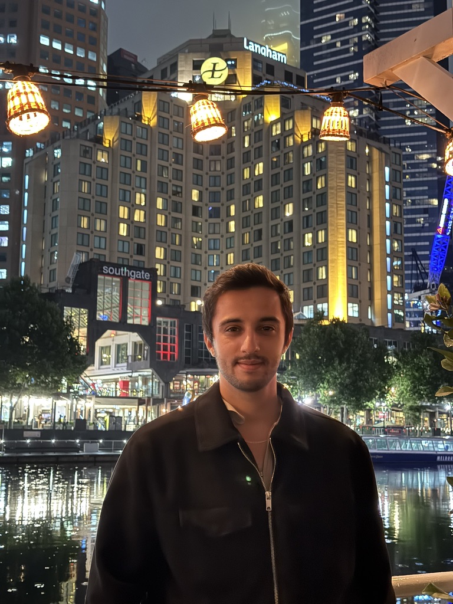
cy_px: 302
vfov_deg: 39.7
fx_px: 838
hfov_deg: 30.3
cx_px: 226
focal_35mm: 48
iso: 1000
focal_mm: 6.76
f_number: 1.78
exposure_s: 1/14
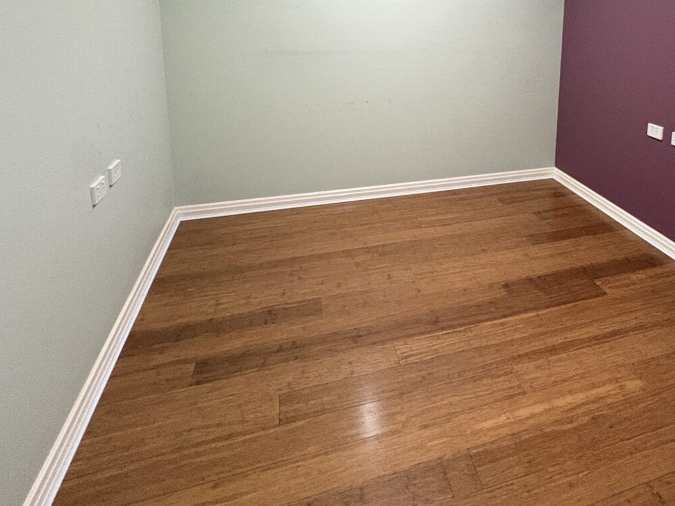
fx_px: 487
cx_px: 455
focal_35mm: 25
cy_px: 80
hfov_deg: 67.3
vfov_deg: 50.5
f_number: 2.2
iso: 500
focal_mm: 2.22
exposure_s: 1/50
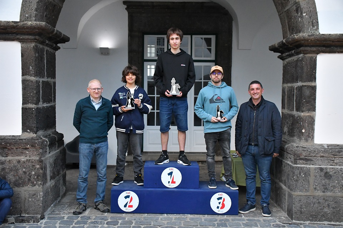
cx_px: 172
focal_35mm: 45
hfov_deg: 43.6
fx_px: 429
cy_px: 114
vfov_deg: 29.9
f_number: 4
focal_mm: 30
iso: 3200
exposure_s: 1/1000
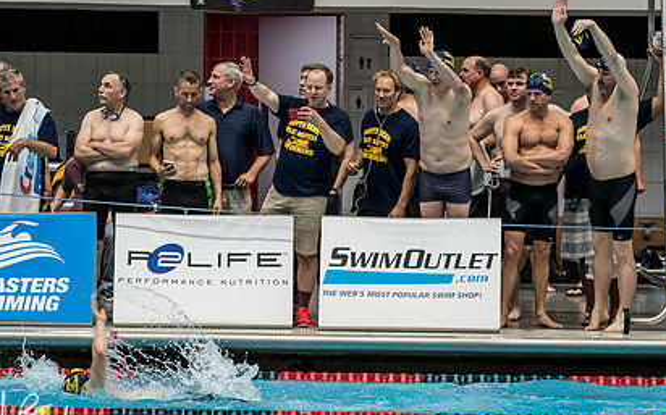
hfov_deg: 10.5
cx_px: 327
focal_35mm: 200
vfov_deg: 6.6
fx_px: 3628
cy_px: 162
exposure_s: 1/320
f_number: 2.8
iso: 1250
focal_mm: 67
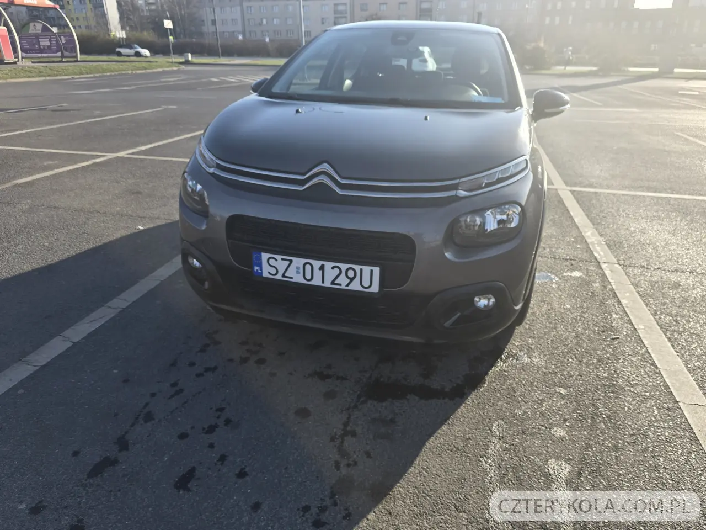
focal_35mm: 23
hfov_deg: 73.9
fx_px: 469
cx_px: 353
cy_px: 265
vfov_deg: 58.9
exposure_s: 1/317
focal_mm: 6.3
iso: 12
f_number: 1.7
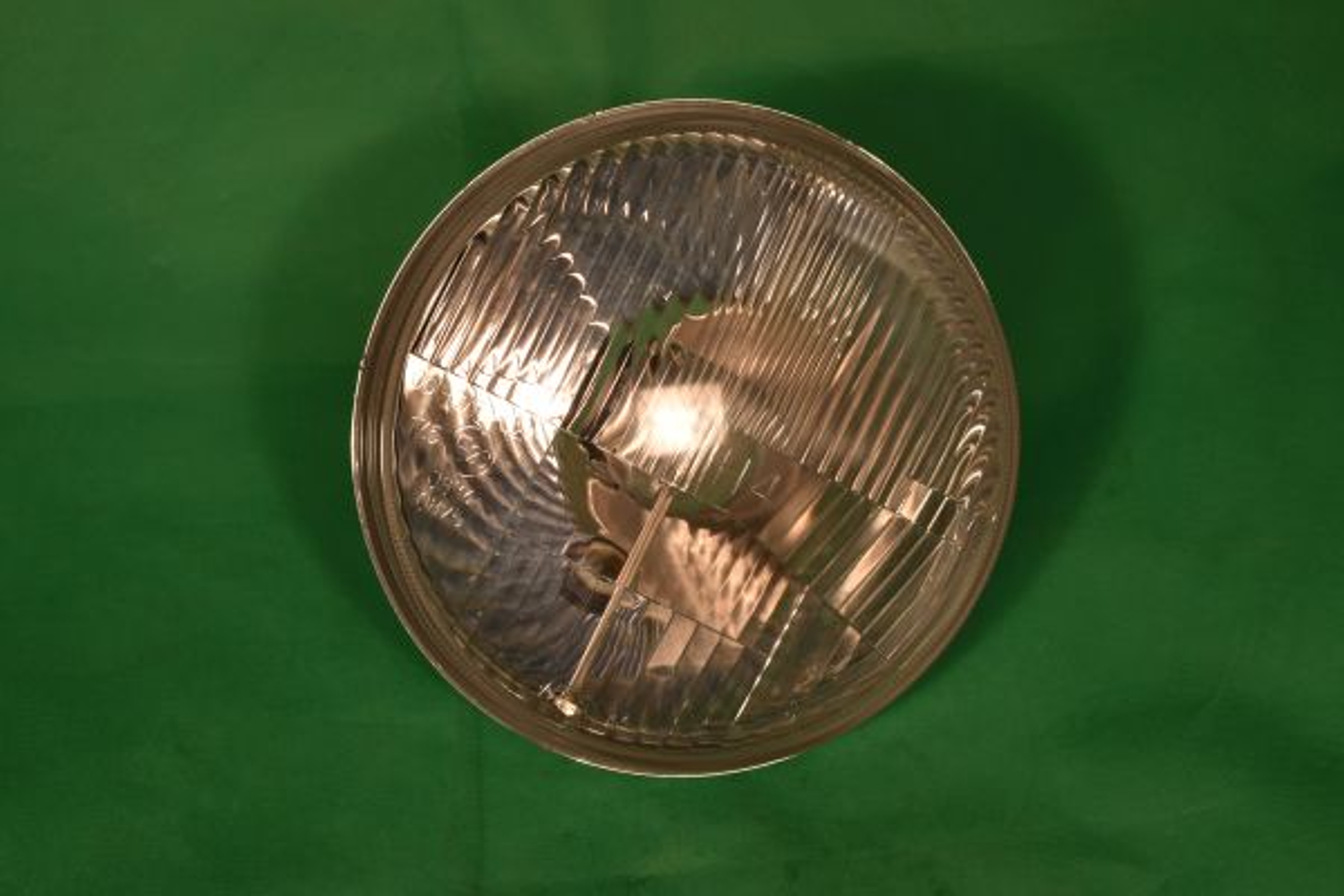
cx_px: 672
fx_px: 1736
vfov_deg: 28.9
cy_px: 448
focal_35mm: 46
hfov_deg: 42.3
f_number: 8
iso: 220
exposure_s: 1/250
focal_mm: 31
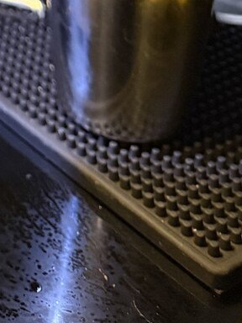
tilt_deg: -8.6
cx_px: -202
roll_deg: +0.6
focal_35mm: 100
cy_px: -336
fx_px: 932
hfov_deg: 13.2
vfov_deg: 15.4
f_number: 1.78
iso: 640
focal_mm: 6.76
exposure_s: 1/40
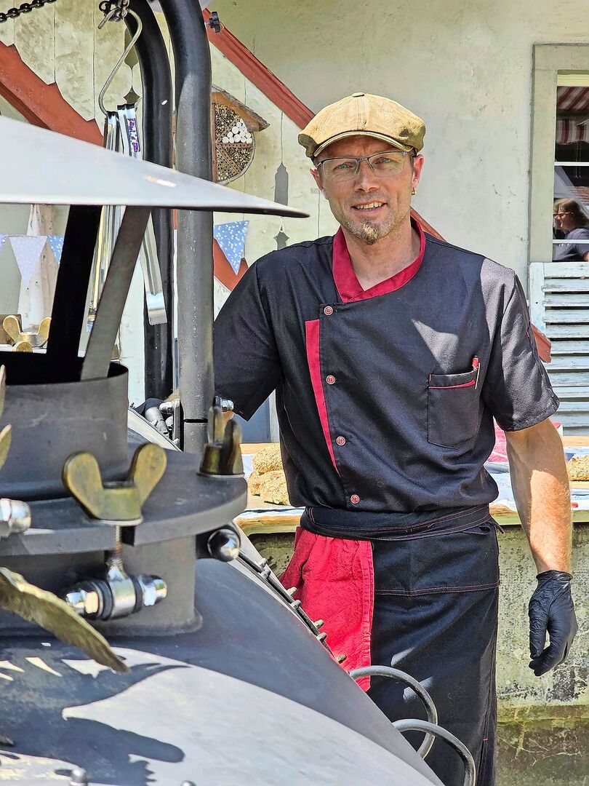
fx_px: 1565
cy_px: 393
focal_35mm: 69
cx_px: 294
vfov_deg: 28.2
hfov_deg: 21.3
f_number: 2.4
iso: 50
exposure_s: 1/532
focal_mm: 7.9
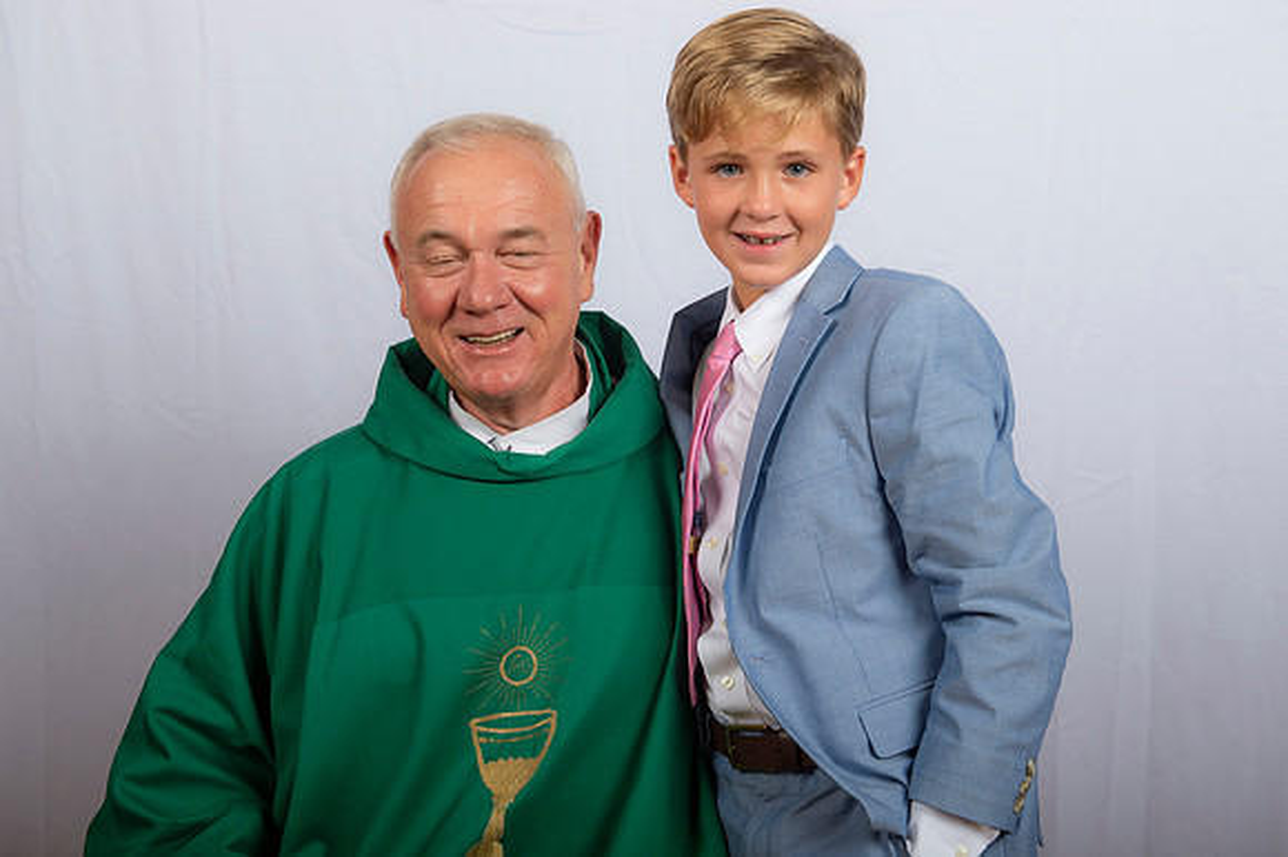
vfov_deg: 24.6
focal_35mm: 55
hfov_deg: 36.3
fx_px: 1967
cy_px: 428
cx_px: 644
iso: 320
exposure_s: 1/200
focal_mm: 55
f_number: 8
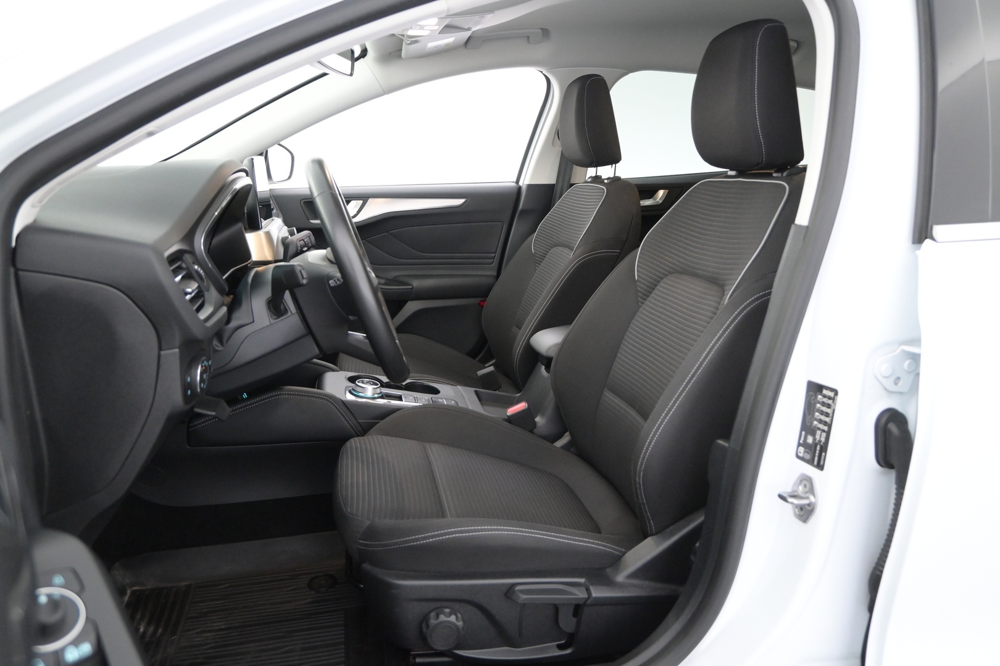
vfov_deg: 49.1
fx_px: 729
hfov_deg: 68.9
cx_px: 500
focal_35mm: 26
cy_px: 333
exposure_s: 1/30
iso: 2500
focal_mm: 17.5
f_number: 3.5
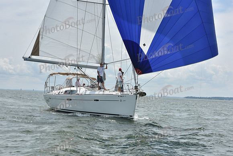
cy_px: 78
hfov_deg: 26.0
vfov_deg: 17.5
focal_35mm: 78
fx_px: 505
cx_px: 116
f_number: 11
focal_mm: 78
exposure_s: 1/1000
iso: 320
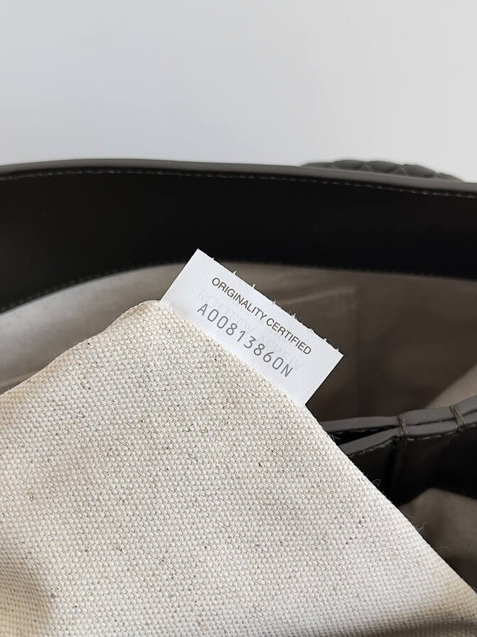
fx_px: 496
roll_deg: +11.4
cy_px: 324
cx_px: 243
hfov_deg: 51.3
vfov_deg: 65.3
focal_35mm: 27
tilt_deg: -43.2
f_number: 1.6
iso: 40
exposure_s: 1/121
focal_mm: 5.1
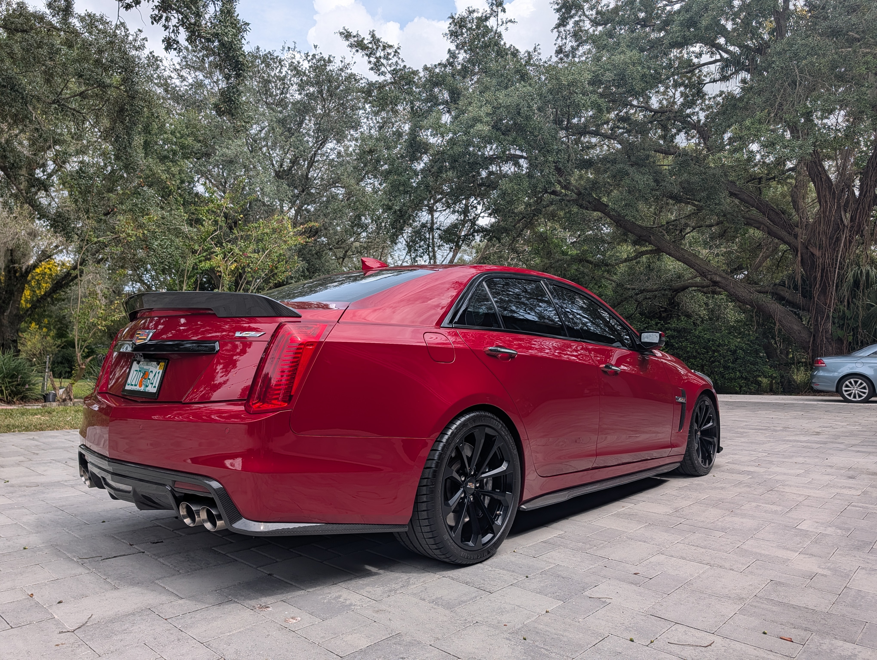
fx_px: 609
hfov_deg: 71.5
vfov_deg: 56.9
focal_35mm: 24
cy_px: 330
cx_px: 438
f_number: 1.68
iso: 18
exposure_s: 1/907
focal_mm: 6.9
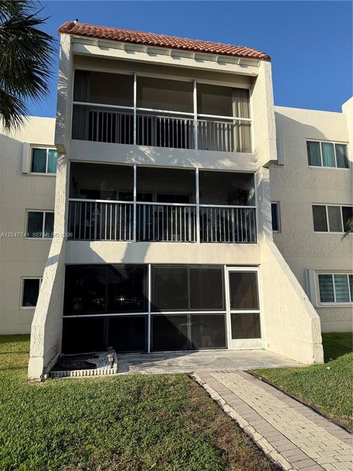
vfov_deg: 71.6
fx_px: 326
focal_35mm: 24
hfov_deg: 56.8
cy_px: 236
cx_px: 176
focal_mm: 6.76
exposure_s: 1/3584
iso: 80
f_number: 1.78
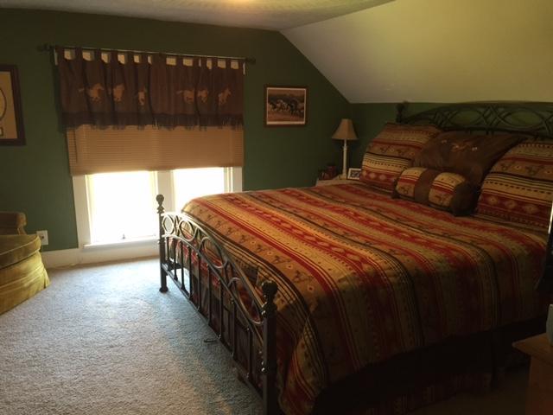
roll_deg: -0.1
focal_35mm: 29
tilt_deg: -12.8
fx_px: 463
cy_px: 208
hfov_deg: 61.7
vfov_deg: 48.2
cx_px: 276
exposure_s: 1/30
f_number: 2.2
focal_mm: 4.15
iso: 125
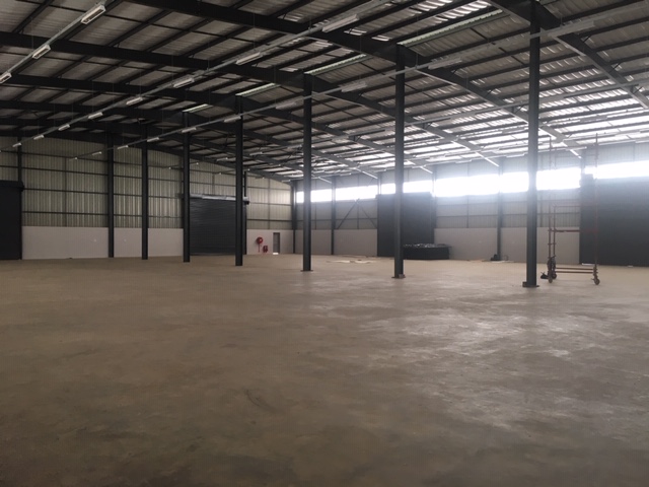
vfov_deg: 48.2
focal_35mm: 29
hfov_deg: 61.7
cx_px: 324
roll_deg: +0.0
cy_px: 244
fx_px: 544
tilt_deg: -0.7
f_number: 2.2
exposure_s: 1/33
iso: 32
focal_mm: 4.15
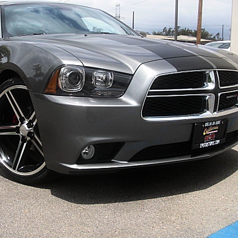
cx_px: 90
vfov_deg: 35.3
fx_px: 373
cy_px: 111
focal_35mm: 48
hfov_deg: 35.2
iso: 50
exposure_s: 1/1000
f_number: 2.8
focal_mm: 6.3
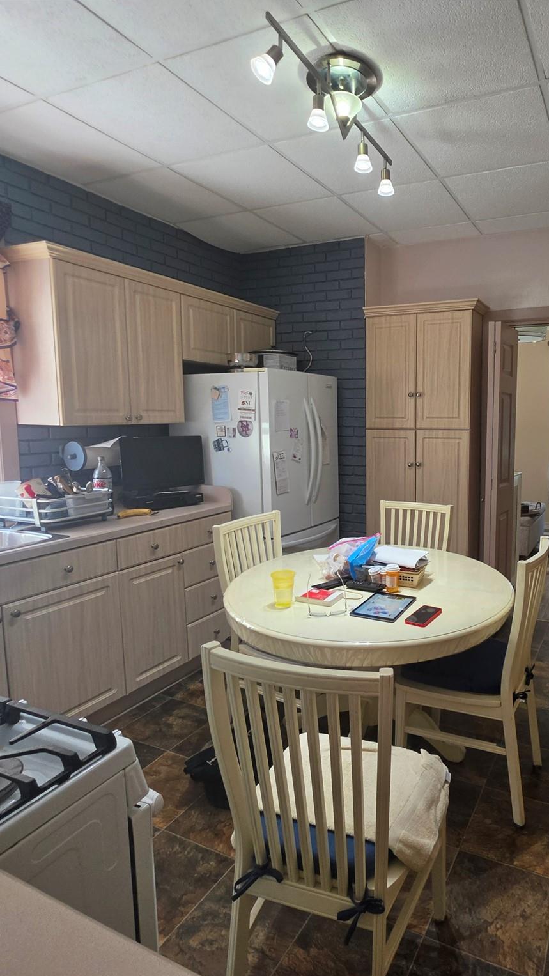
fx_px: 492
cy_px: 490
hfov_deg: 55.2
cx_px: 419
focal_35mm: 19
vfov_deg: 89.6
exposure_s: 1/120
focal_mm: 2.2
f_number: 1.9
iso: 80
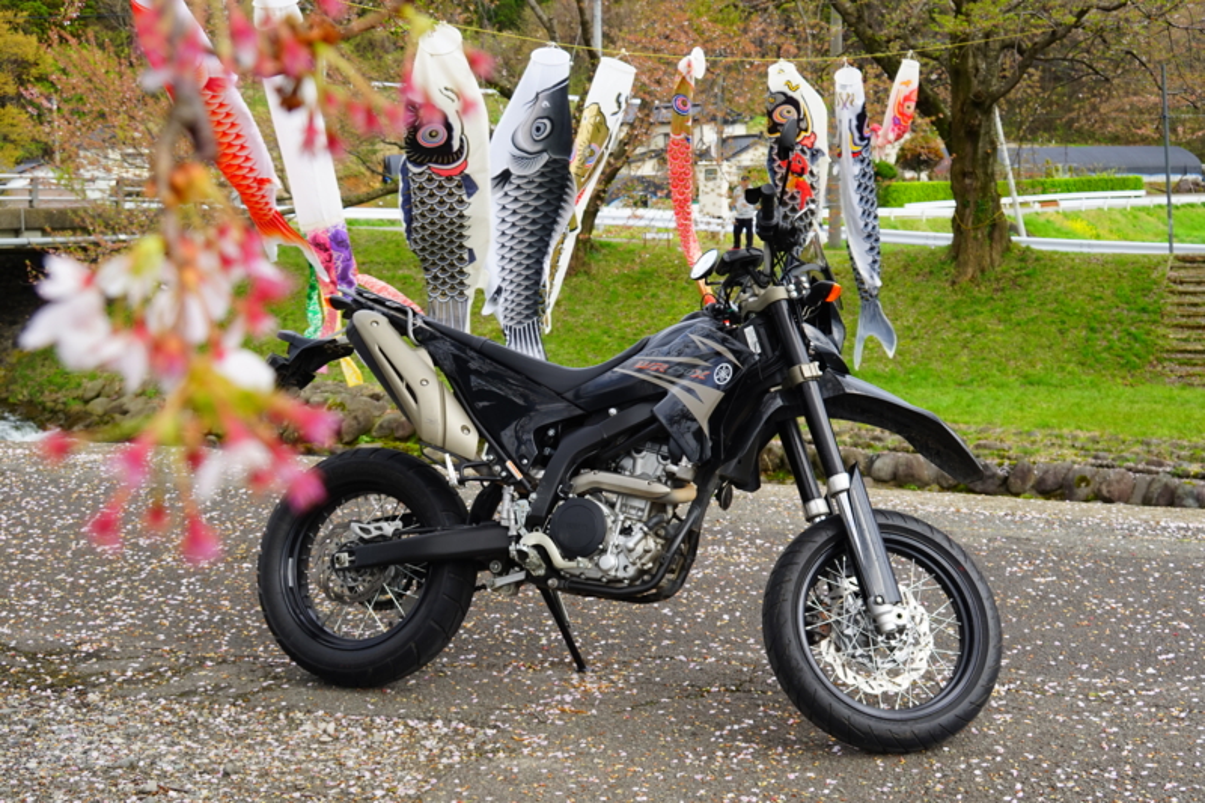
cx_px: 602
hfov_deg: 41.1
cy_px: 402
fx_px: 1606
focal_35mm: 48
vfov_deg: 28.1
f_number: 8
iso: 100
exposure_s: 1/80
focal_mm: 32
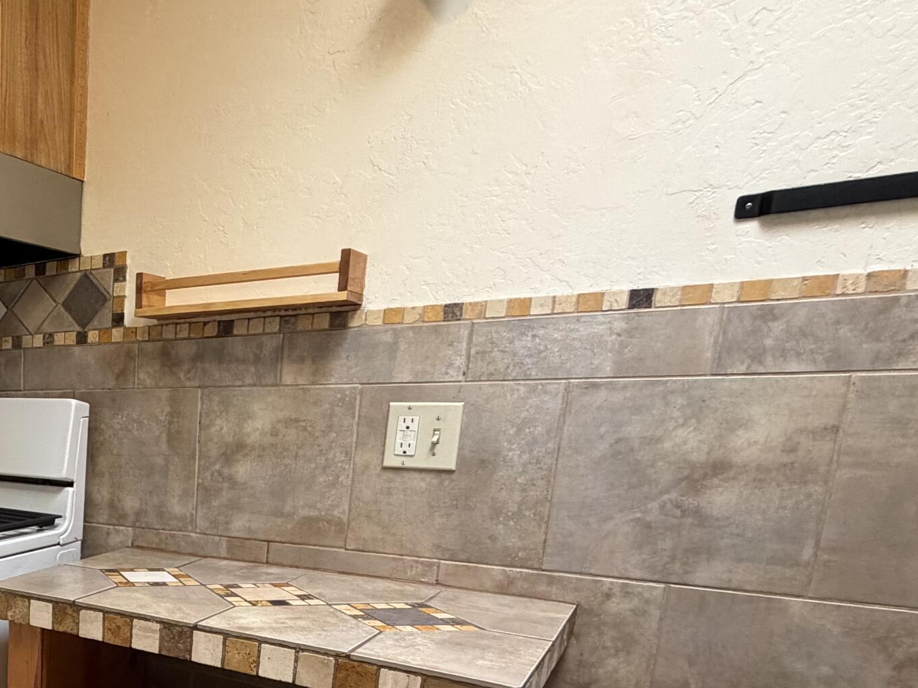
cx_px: -42
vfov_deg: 42.6
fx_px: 822
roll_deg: +0.5
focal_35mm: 31
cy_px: 583
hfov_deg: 46.5
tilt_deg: -12.1
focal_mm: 2.22
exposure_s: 1/120
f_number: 2.2
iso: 320
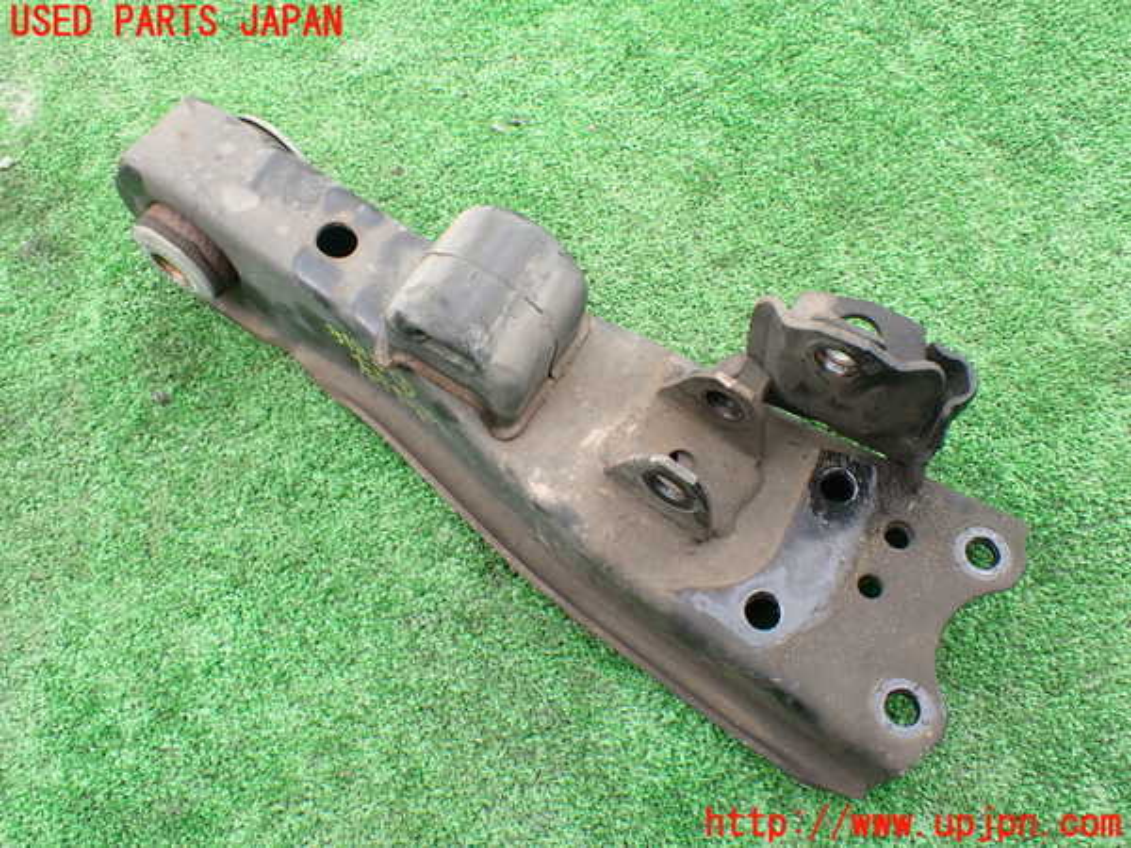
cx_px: 566
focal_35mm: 30
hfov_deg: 60.0
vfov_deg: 46.8
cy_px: 424
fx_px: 980
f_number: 3.2
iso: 100
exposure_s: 1/125
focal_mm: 5.4
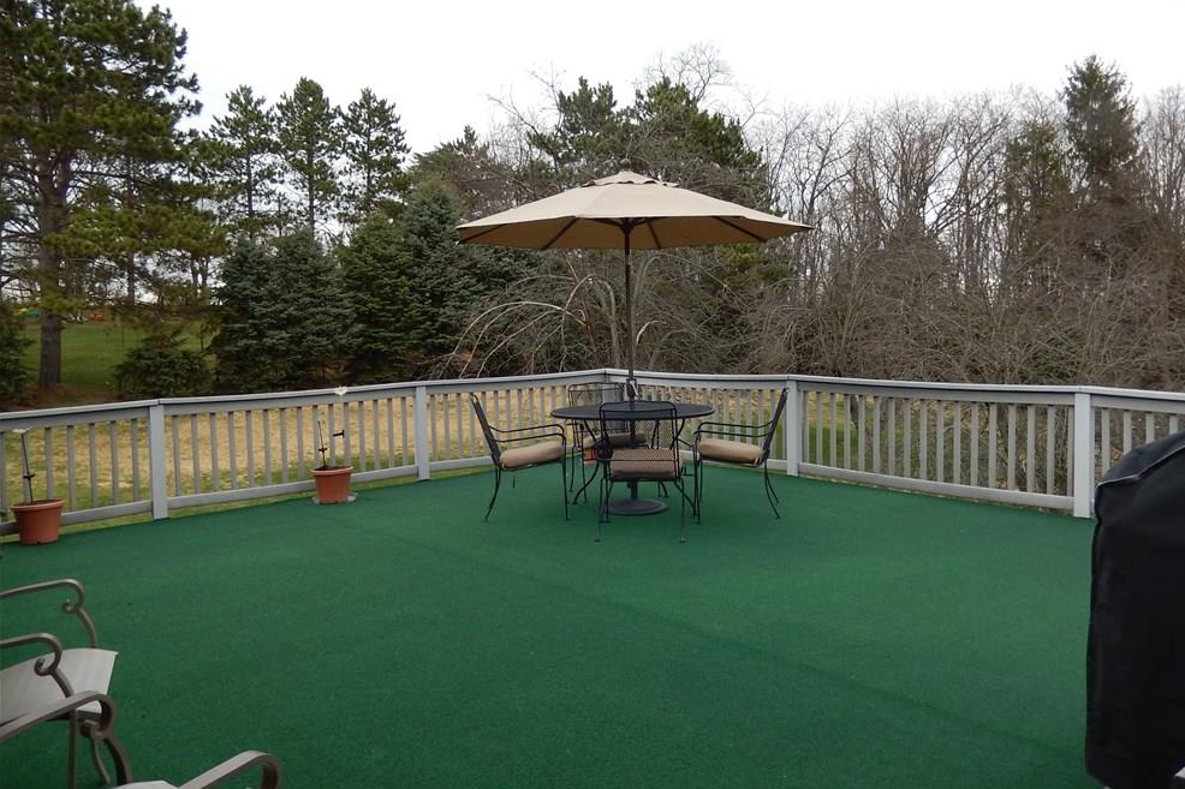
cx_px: 614
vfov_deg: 47.7
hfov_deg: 67.4
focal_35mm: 27
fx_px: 889
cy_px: 334
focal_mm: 4.5
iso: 125
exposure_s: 1/125
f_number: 3.4
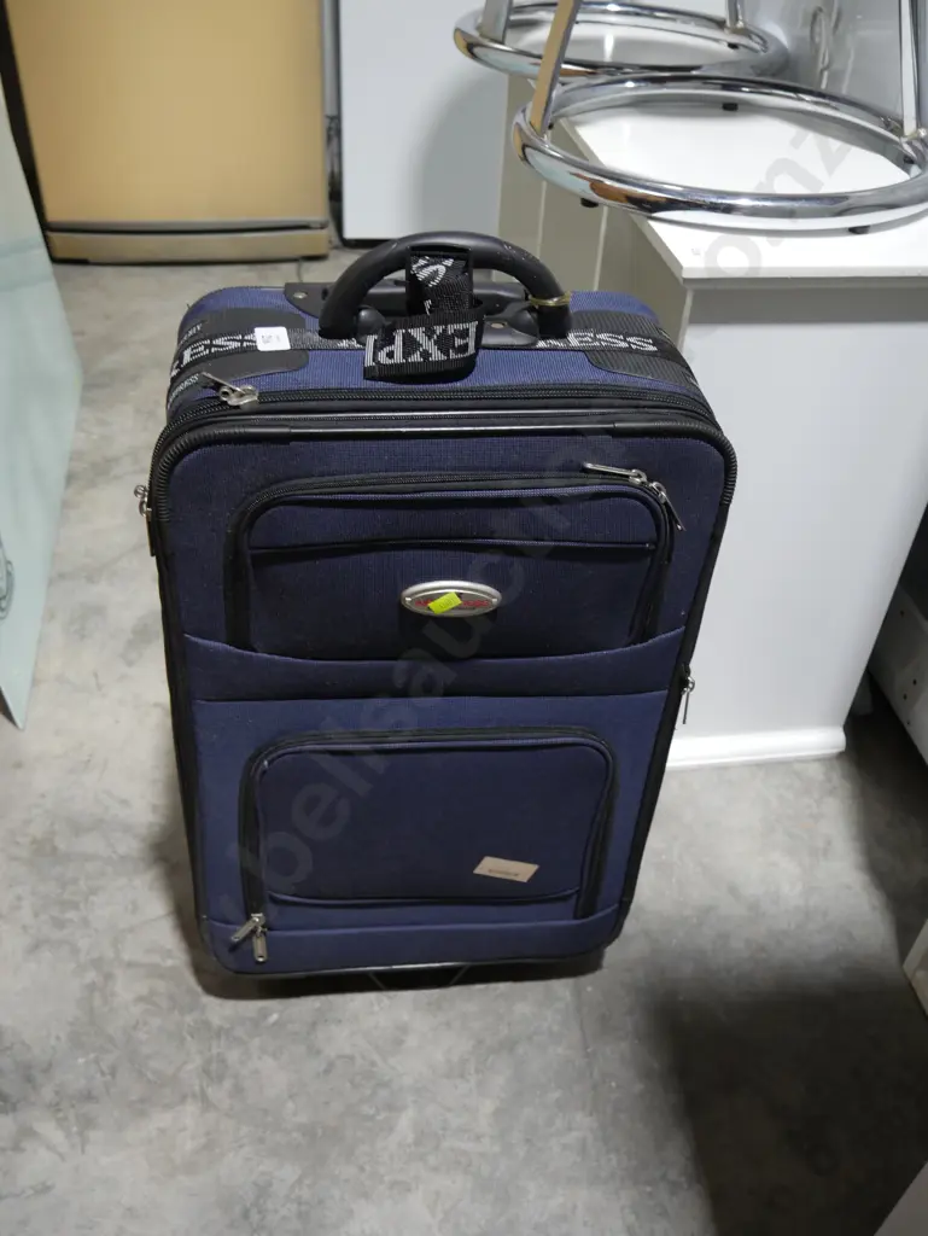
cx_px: 464
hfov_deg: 46.8
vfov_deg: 59.9
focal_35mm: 30
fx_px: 1071
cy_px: 618
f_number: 3.6
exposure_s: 1/60
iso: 320
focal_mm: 15
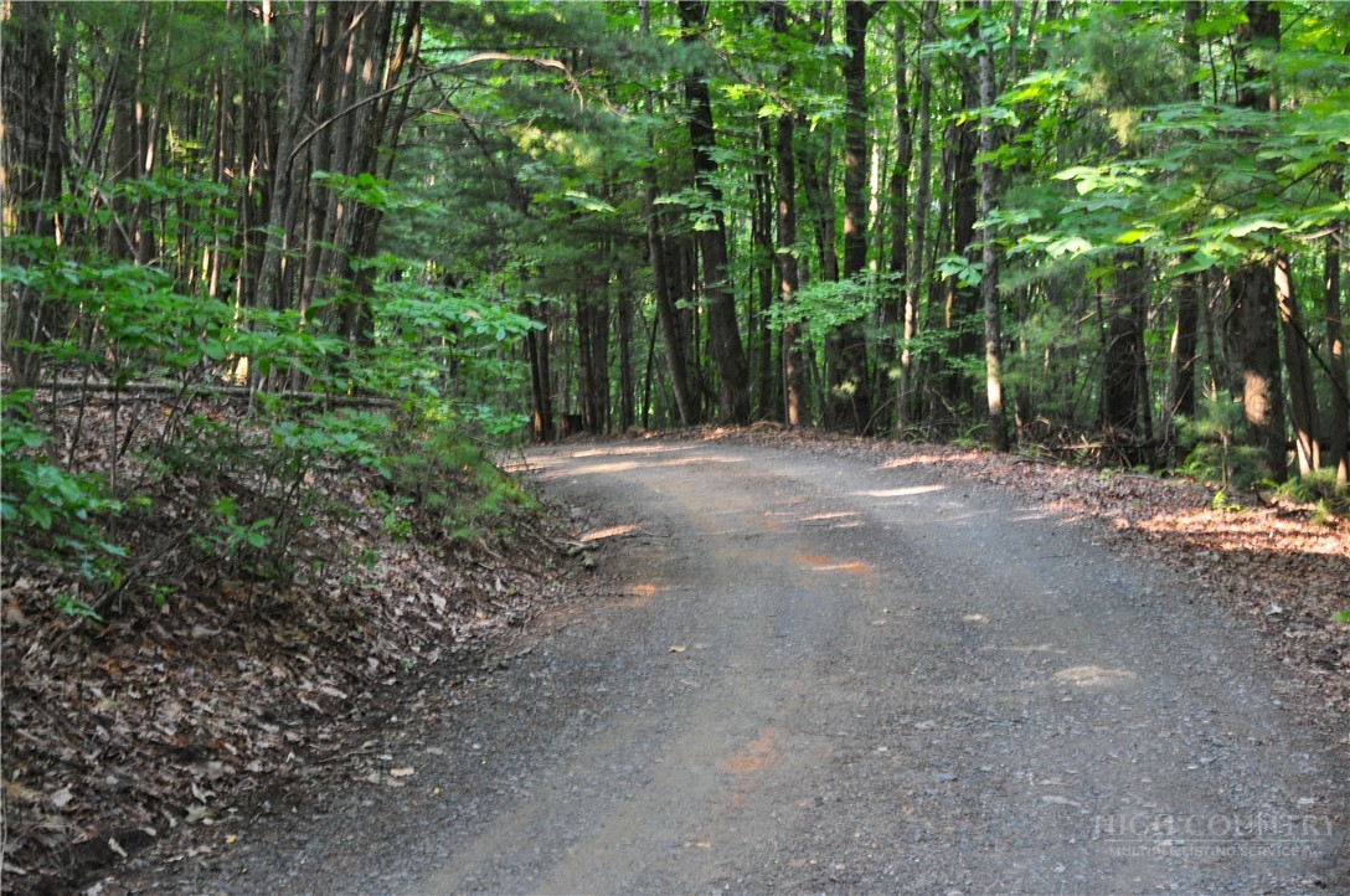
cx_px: 675
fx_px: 2471
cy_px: 448
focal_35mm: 66
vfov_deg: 20.5
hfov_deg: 30.6
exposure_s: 1/25
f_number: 7.1
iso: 800
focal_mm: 44
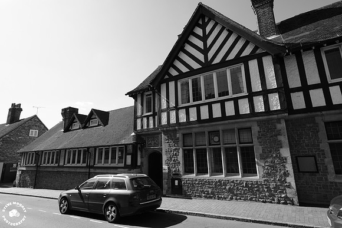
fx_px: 171
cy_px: 114
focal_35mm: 18
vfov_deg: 67.4
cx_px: 171
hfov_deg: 90.0
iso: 200
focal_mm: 12
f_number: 9
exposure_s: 1/170
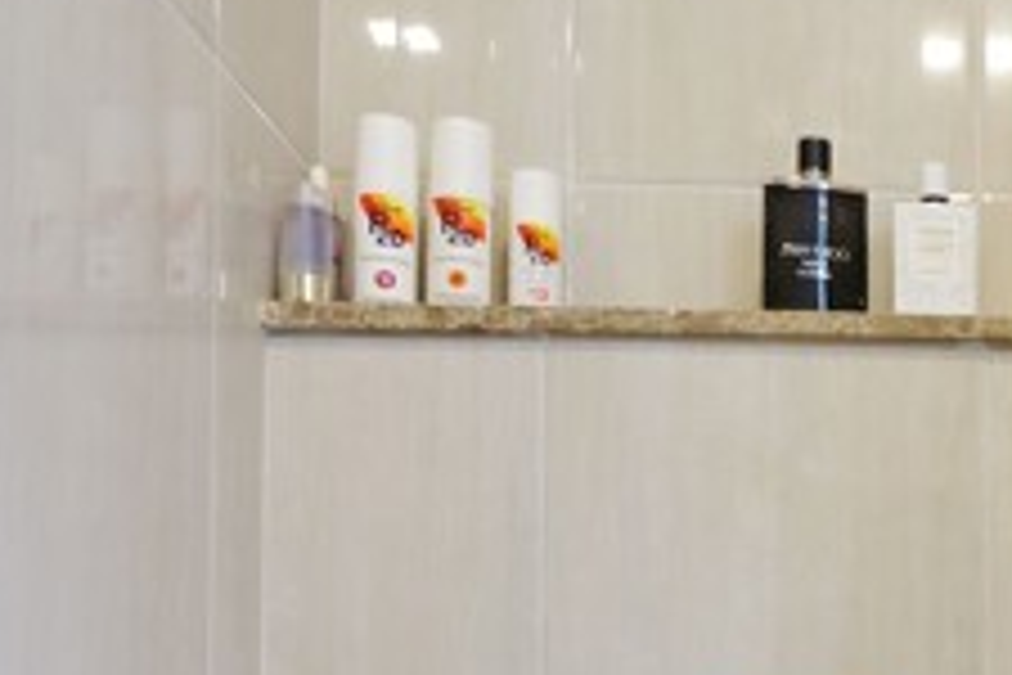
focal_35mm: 64
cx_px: 1178
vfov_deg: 19.8
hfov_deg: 27.9
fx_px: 1799
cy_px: 832
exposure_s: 1/10
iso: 200
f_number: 3.5
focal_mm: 16
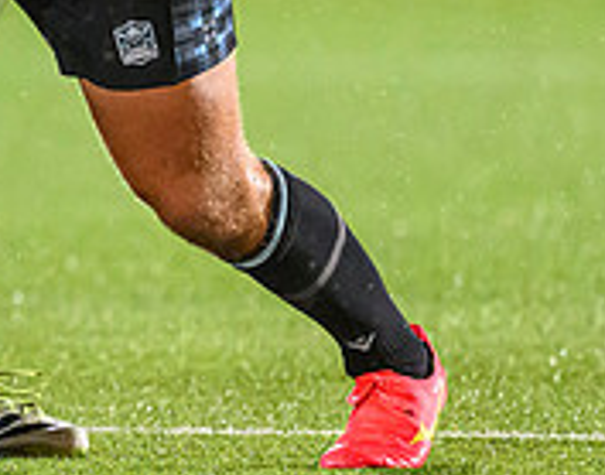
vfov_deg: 0.8
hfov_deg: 1.0
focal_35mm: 1931
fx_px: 34329
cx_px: -439
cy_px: -25
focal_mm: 400
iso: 8000
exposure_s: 1/1000
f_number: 3.2
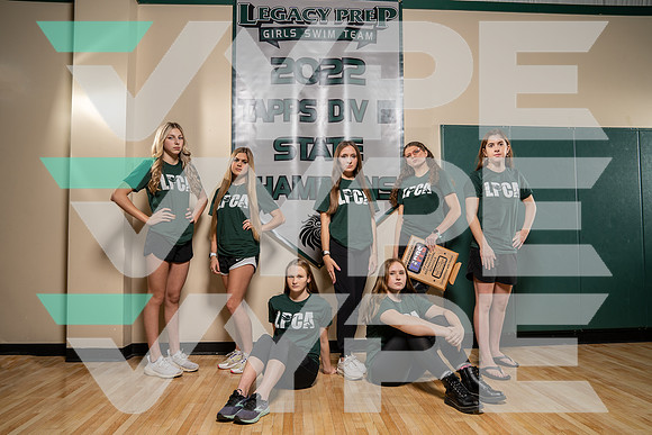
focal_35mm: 26
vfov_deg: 49.6
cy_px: 218
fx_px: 471
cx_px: 326
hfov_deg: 69.4
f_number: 6.3
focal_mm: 26
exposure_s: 1/250
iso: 320
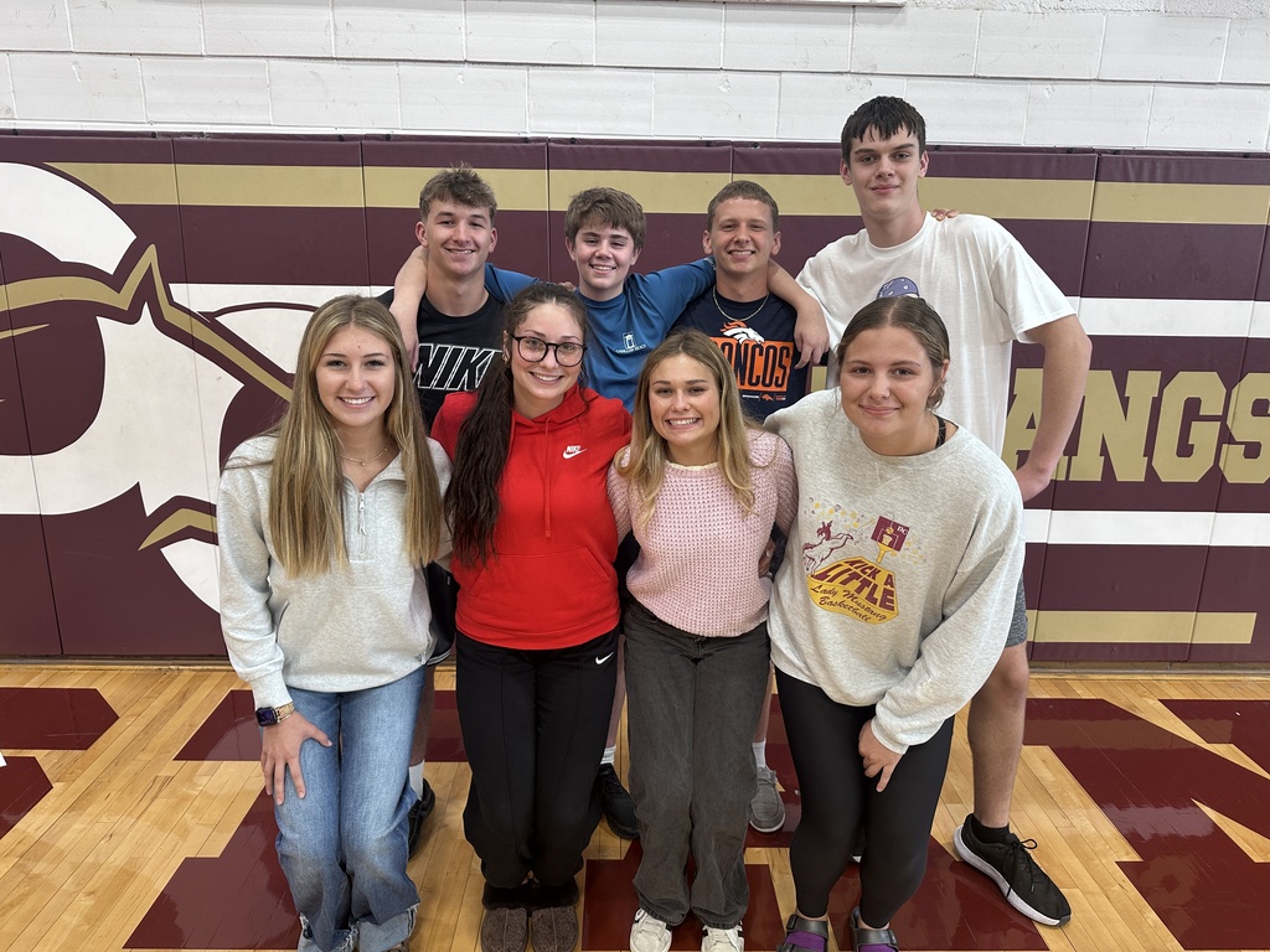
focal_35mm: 24
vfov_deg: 56.8
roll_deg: -1.5
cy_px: 476
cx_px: 635
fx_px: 881
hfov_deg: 71.6
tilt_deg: -14.3
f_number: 1.78
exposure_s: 1/60
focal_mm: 6.86
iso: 125
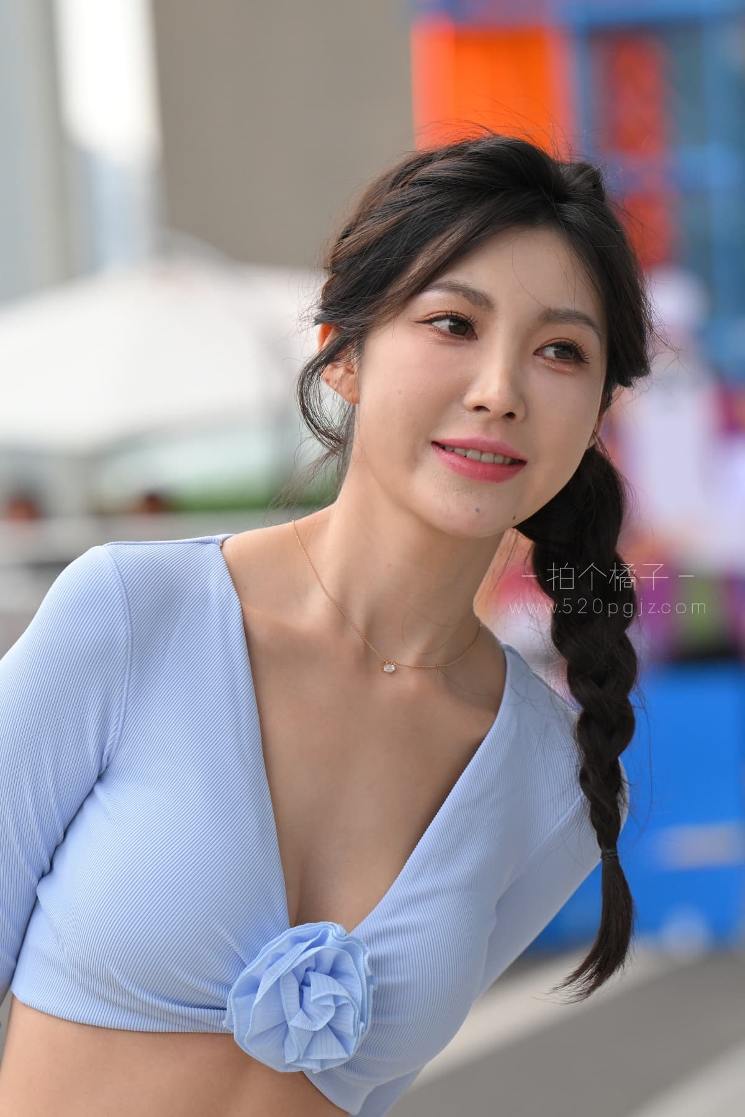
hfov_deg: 10.5
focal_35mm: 130
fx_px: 4035
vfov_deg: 15.8
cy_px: 558
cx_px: 372
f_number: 4
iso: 1000
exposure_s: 1/640
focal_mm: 130
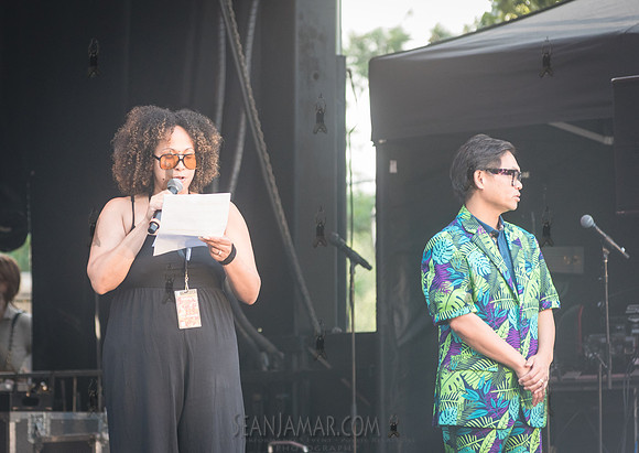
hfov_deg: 7.8
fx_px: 4708
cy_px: 179
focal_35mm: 260
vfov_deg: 5.5
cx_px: 228
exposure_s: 1/500
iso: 1000
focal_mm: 200
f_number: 5
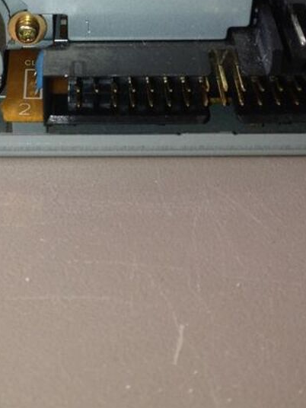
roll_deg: +2.3
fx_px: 1025
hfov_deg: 16.9
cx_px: 83
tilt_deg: -37.4
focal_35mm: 87
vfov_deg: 22.3
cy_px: 101
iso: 50
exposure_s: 1/207
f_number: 2.4
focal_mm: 4.28
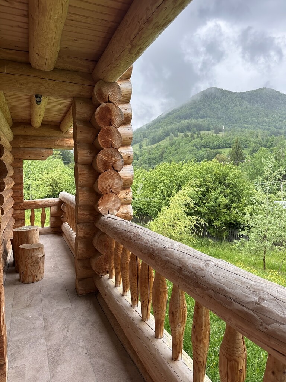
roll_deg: +0.3
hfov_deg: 56.8
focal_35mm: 24
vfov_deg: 71.6
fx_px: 264
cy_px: 191
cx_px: 143
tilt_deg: -2.7
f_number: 1.78
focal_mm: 6.86
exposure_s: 1/241
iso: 80
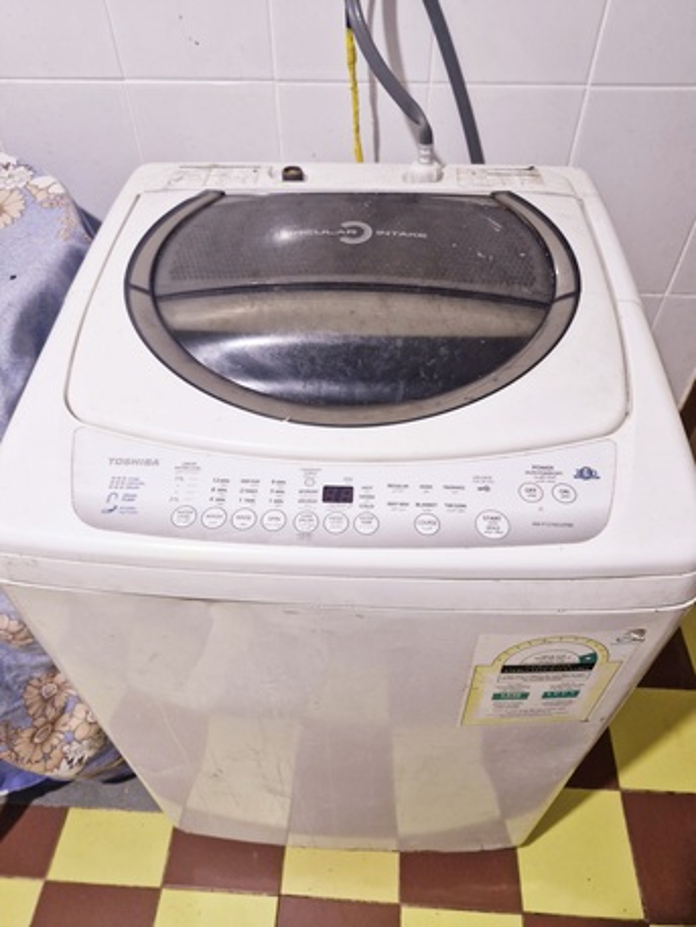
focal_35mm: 23
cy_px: 464
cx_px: 348
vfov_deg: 73.9
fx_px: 616
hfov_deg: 58.9
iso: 640
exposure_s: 1/60.2
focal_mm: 5.54
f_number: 1.8
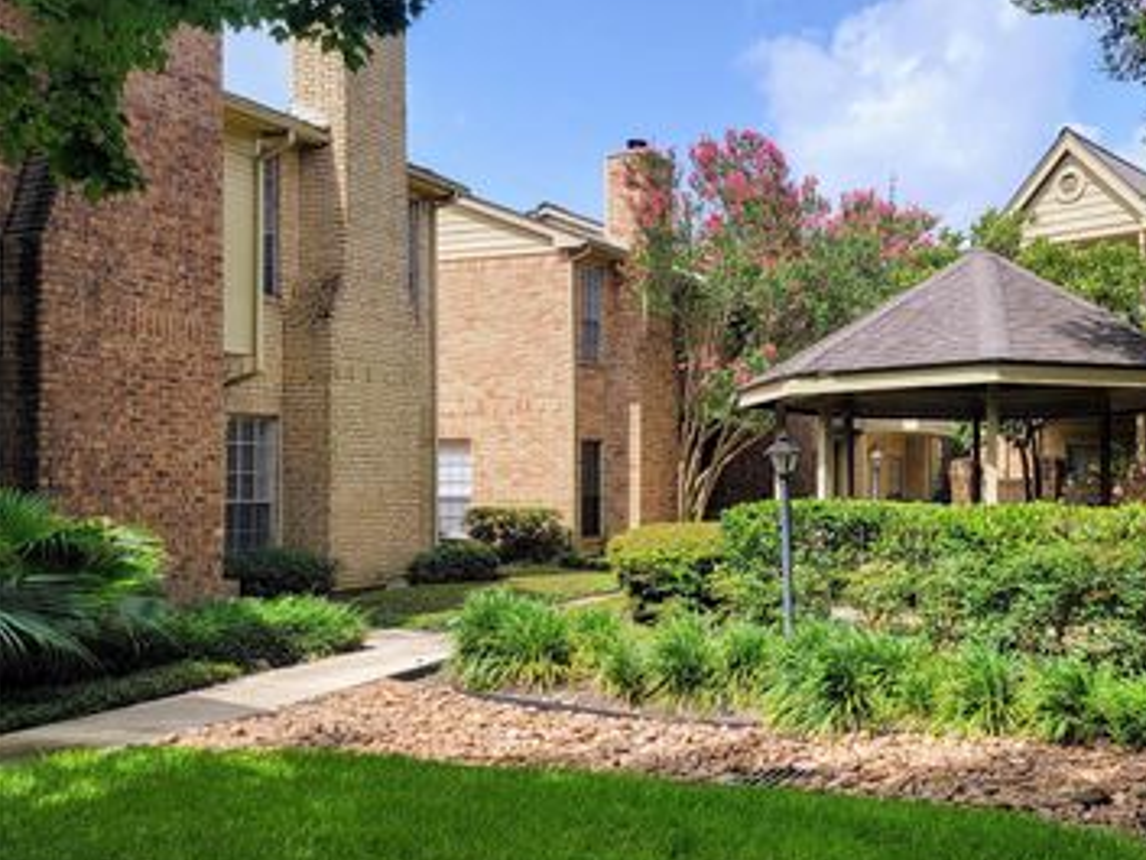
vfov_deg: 41.8
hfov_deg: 52.4
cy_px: 472
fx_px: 1126
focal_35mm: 34
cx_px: 808
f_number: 1.8
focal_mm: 6.7
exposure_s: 1/544
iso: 16
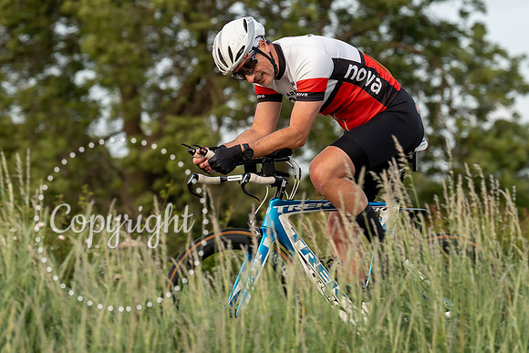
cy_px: 120
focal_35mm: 216
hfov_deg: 9.5
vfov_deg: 6.4
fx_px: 3170
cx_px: 326
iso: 250
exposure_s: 1/1000
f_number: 4
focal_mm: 118
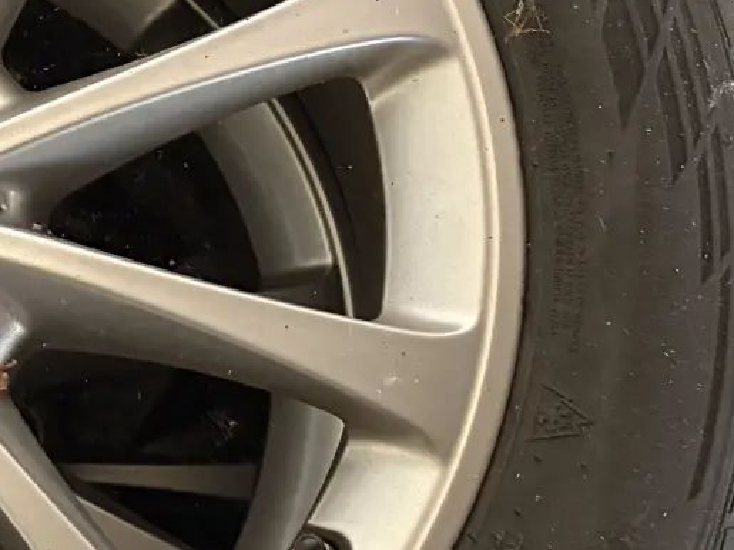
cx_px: -182
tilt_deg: -71.5
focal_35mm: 97
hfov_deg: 19.0
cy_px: 222
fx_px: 2056
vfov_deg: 15.2
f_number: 1.6
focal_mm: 5.96
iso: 640
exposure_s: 1/40
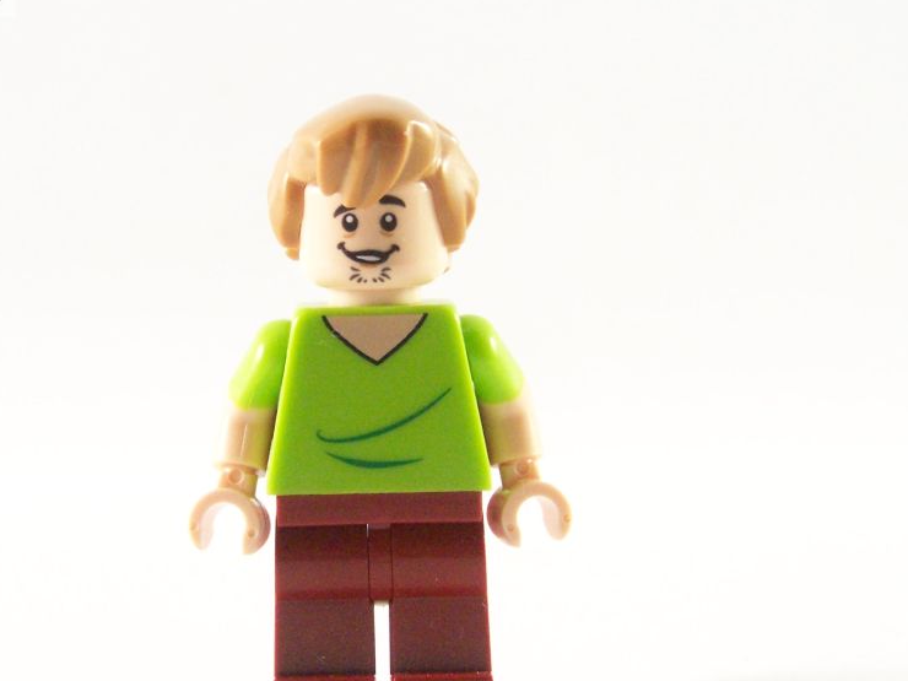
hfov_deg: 12.2
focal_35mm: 162
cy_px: 396
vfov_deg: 9.2
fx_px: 4249
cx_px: 385
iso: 400
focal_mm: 19.4
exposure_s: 1/60
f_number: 3.6
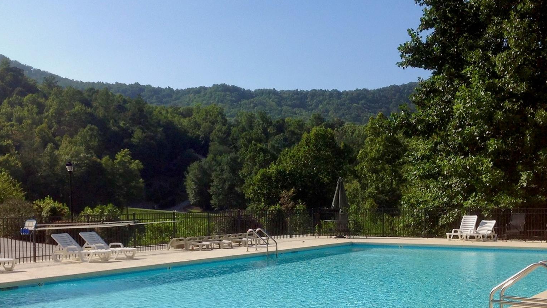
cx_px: 266
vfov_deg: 23.4
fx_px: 740
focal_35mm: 51
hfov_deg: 40.6
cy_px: 209
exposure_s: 1/2326
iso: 64
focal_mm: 4.28
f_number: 2.4
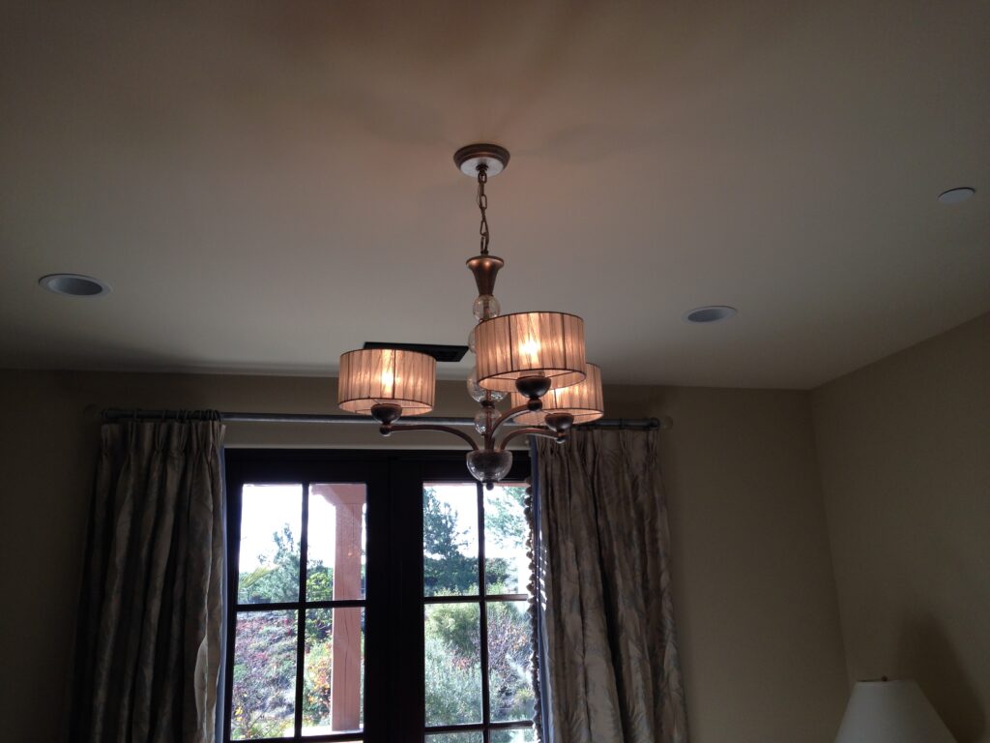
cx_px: 495
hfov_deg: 55.4
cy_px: 372
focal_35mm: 33
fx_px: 944
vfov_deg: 42.9
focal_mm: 4.12
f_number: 2.4
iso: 50
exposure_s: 1/121
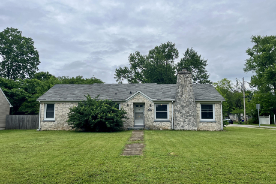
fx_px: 215
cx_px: 136
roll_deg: +0.4
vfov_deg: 46.3
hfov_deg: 65.5
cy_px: 100
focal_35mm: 28
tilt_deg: +6.4
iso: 50
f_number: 1.6
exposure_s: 1/3413
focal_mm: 5.1
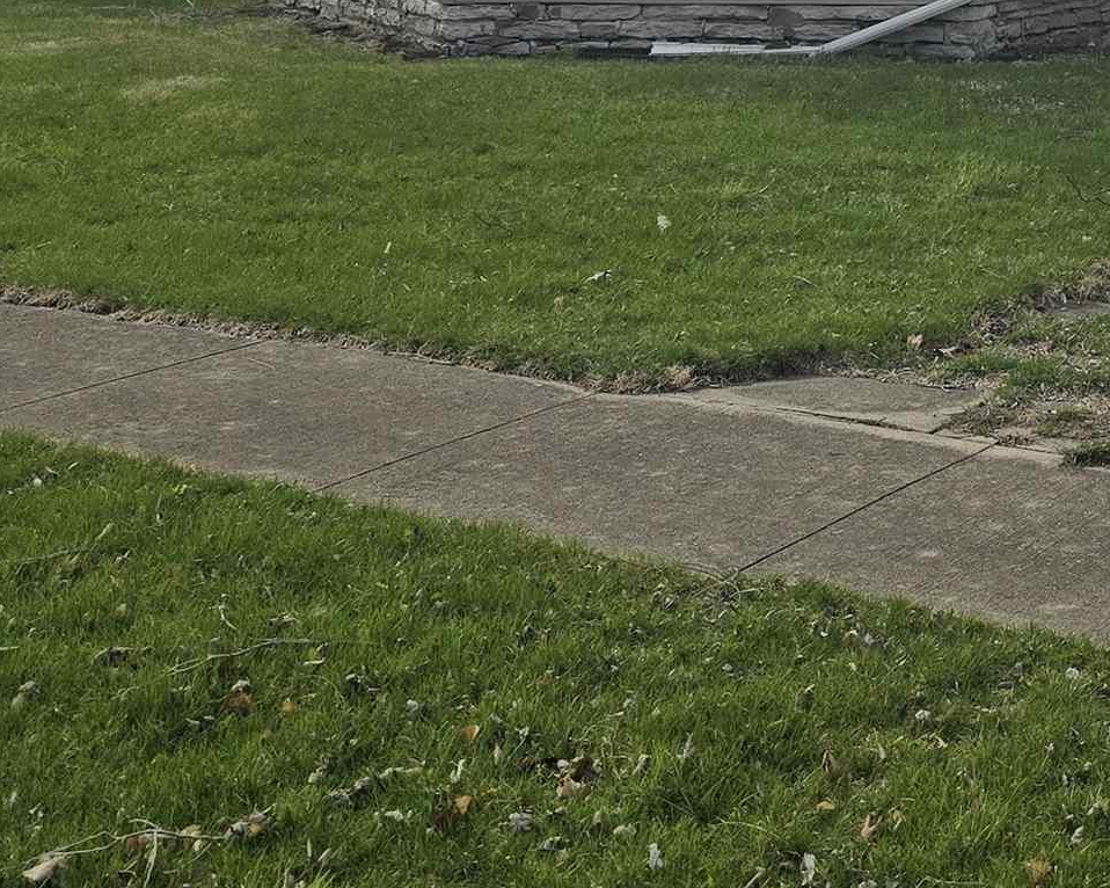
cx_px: 1129
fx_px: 2365
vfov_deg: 19.5
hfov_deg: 25.1
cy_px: -281
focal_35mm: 72
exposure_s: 1/1399
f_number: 1.7
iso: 12
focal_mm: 6.3
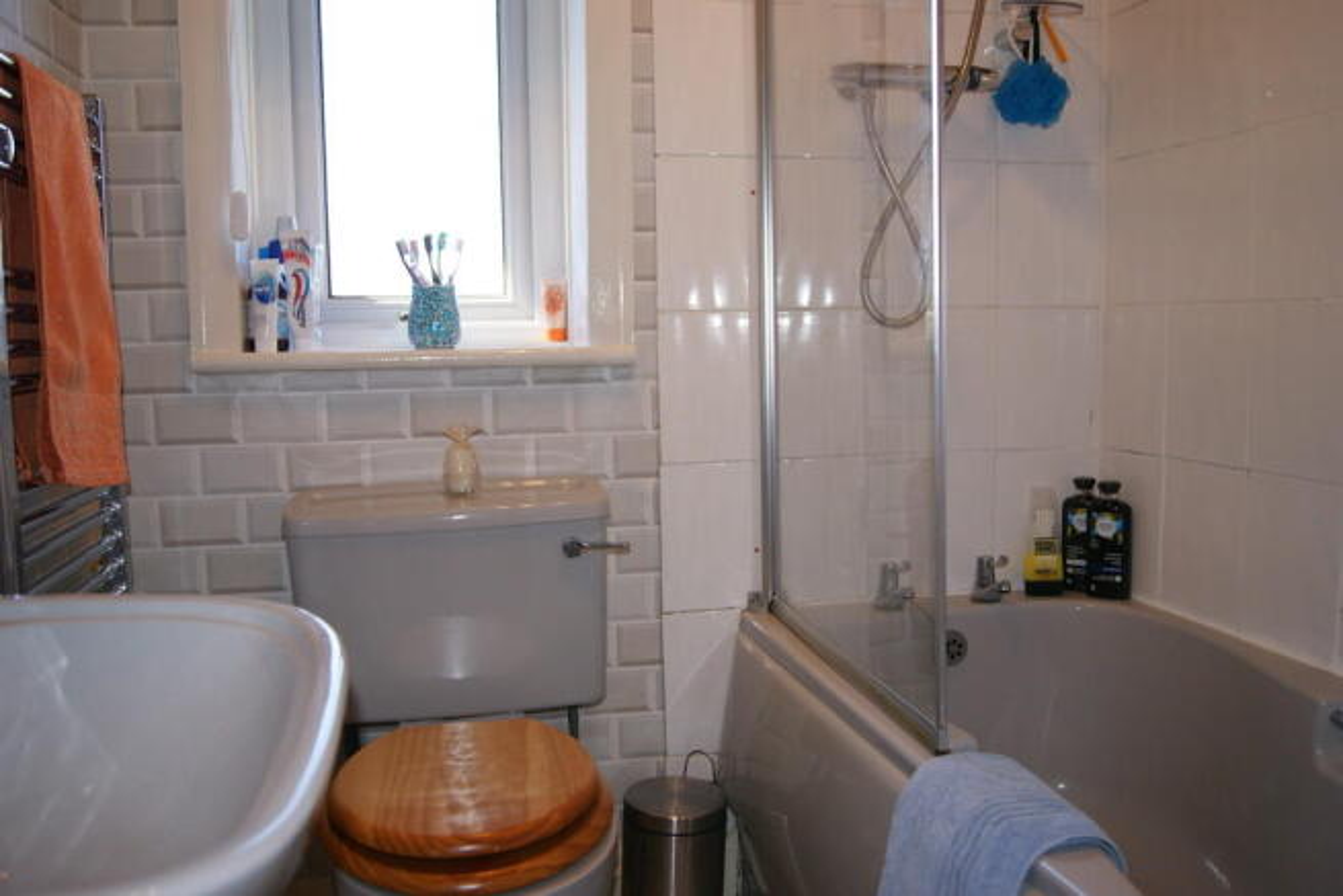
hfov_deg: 61.9
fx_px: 1119
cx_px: 672
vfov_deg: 43.6
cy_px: 448
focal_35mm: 30
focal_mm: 20
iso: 250
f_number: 4
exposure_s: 1/160
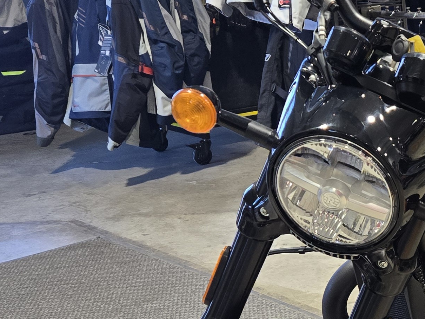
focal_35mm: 76
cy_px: 285
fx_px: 933
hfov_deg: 23.3
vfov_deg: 19.1
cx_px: 519
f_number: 1.8
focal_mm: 5.4
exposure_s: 1/120
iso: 125
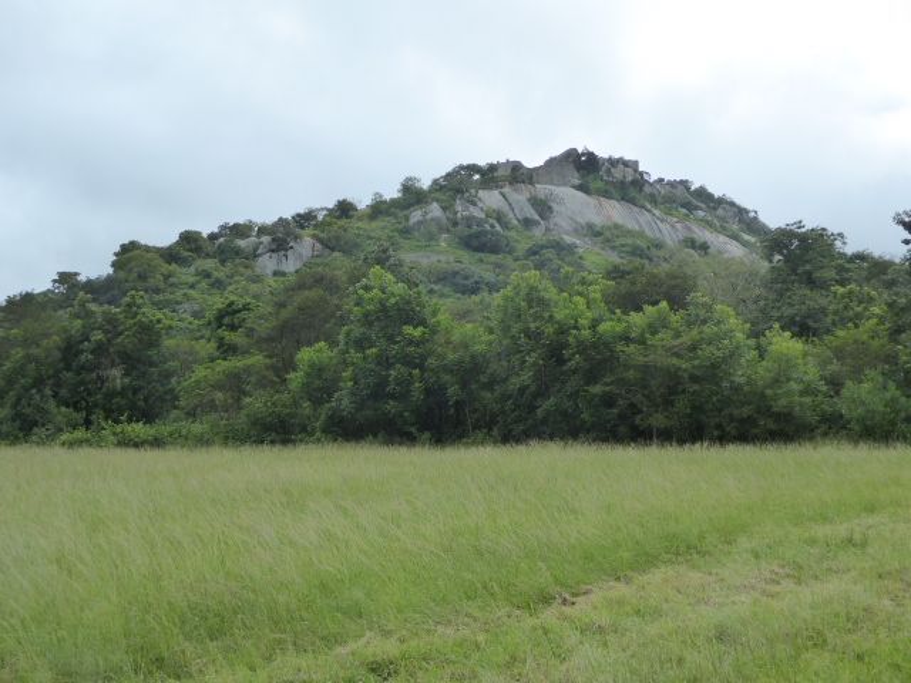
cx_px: 456
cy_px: 342
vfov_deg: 31.5
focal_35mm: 46
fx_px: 1211
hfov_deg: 41.2
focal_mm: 7.8
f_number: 3.9
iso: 160
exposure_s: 1/500
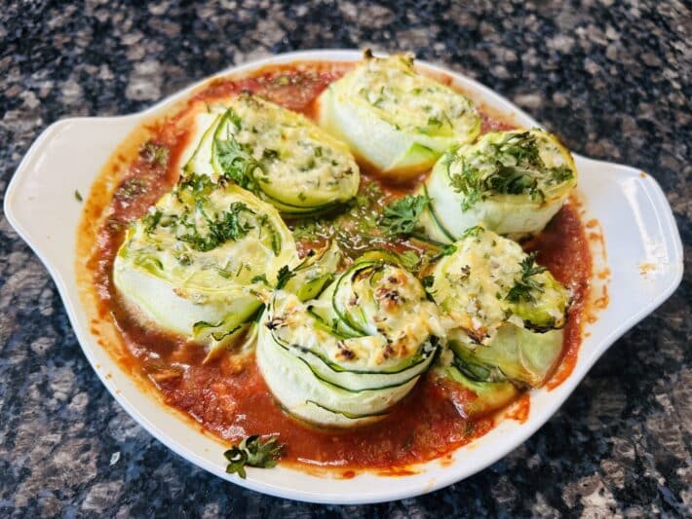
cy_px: 260
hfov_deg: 67.3
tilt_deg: -55.5
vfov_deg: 53.1
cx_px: 346
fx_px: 520
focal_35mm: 26
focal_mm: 5.7
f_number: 1.5
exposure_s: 1/50
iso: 125
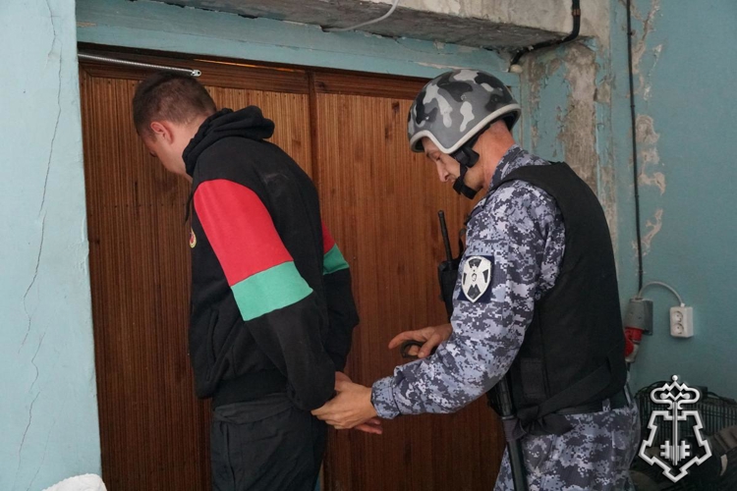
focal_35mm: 39
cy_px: 246
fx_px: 798
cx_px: 368
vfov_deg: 34.2
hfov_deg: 49.6
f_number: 4
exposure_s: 1/100
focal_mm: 26
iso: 6400
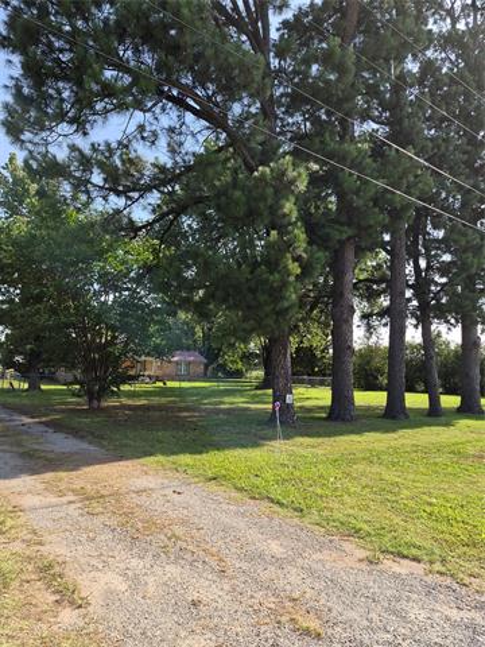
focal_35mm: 23
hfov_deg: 58.9
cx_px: 242
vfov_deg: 73.9
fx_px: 430
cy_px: 324
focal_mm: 5.4
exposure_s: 1/2592
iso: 80
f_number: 1.8
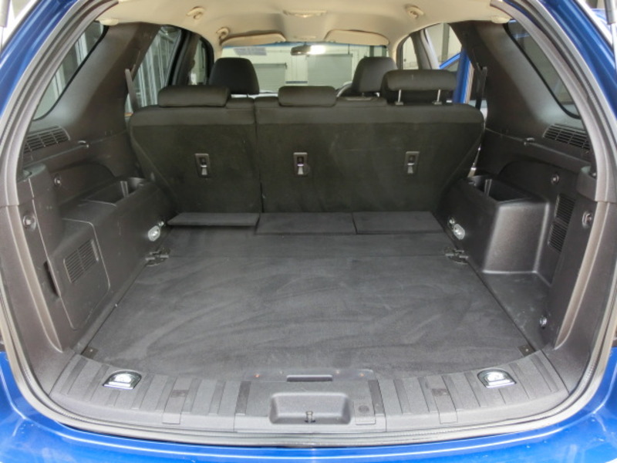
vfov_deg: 54.9
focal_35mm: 25
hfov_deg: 69.4
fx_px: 446
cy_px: 232
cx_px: 308
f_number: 3.3
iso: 200
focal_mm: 4.4
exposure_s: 1/125
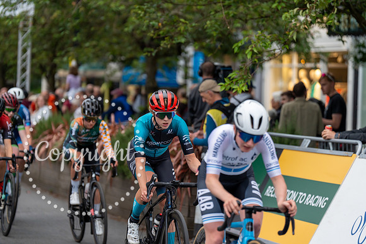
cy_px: 122
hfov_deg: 14.8
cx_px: 183
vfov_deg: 9.9
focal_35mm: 139
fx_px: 1413
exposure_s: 1/800
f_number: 2.8
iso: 800
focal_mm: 139
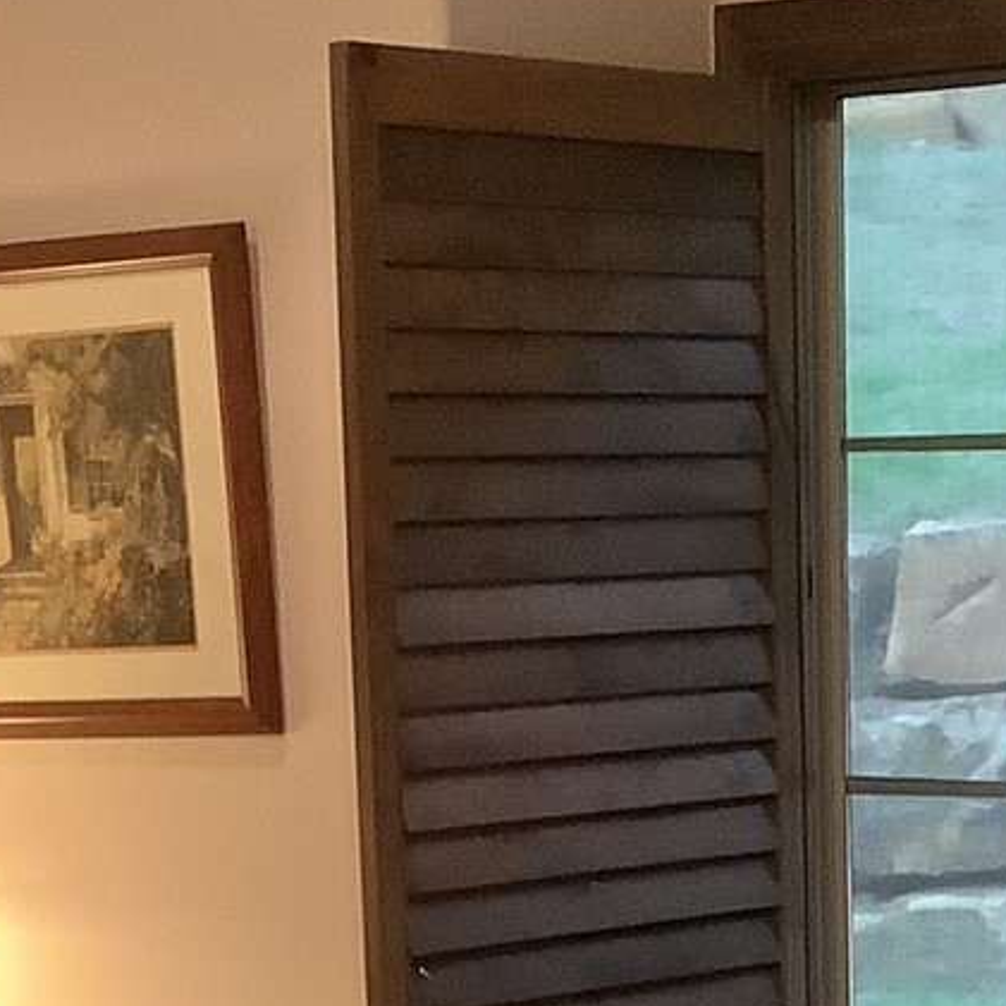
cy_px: 1228
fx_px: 4110
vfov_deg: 13.5
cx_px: 734
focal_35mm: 125
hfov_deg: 13.9
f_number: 2.4
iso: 400
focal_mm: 3.3
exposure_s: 1/30
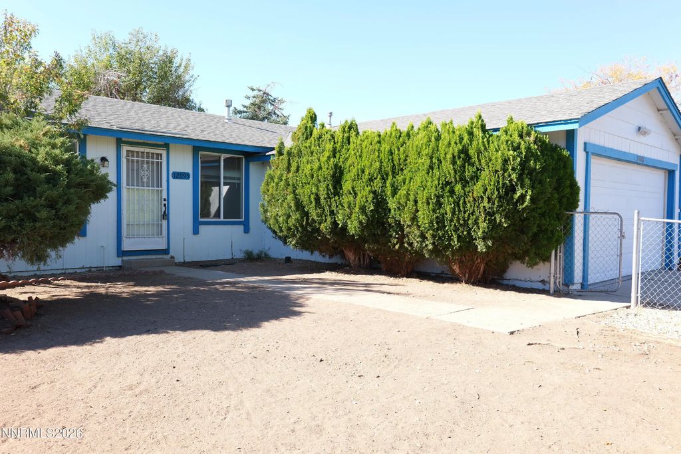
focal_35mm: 31
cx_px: 340
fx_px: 586
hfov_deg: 60.3
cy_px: 227
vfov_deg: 42.3
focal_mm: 31
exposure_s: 1/80
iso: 100
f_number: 6.3
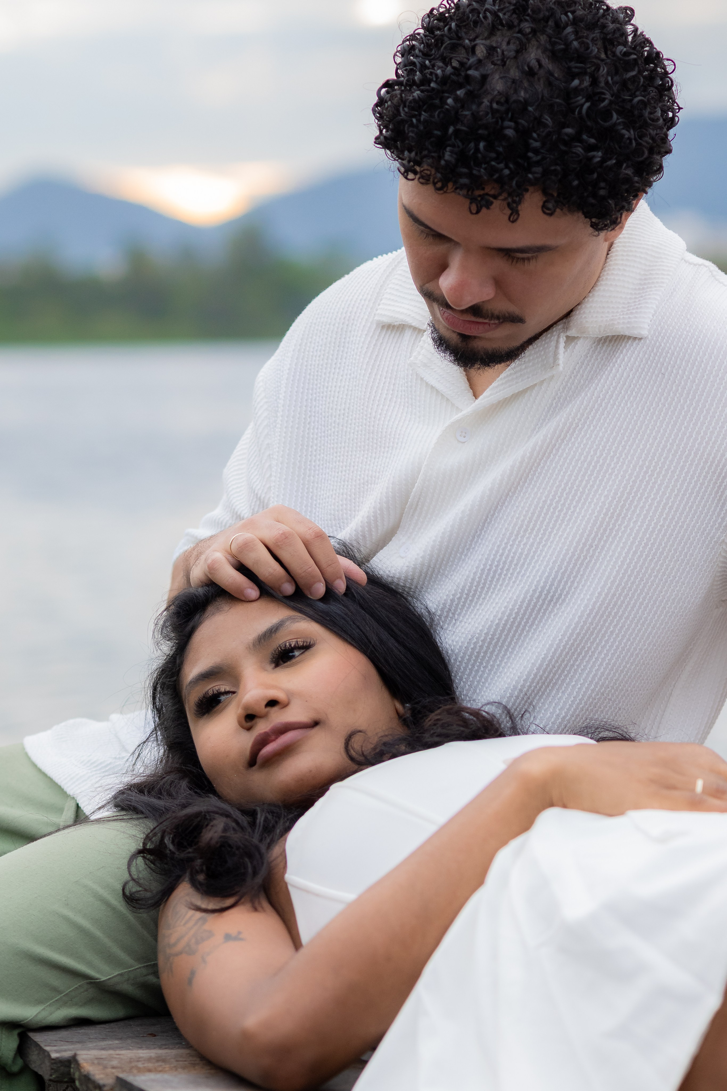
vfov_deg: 16.1
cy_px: 546
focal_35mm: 128
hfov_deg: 10.8
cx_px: 364
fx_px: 3862
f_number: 3.5
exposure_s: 1/640
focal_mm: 85
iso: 800
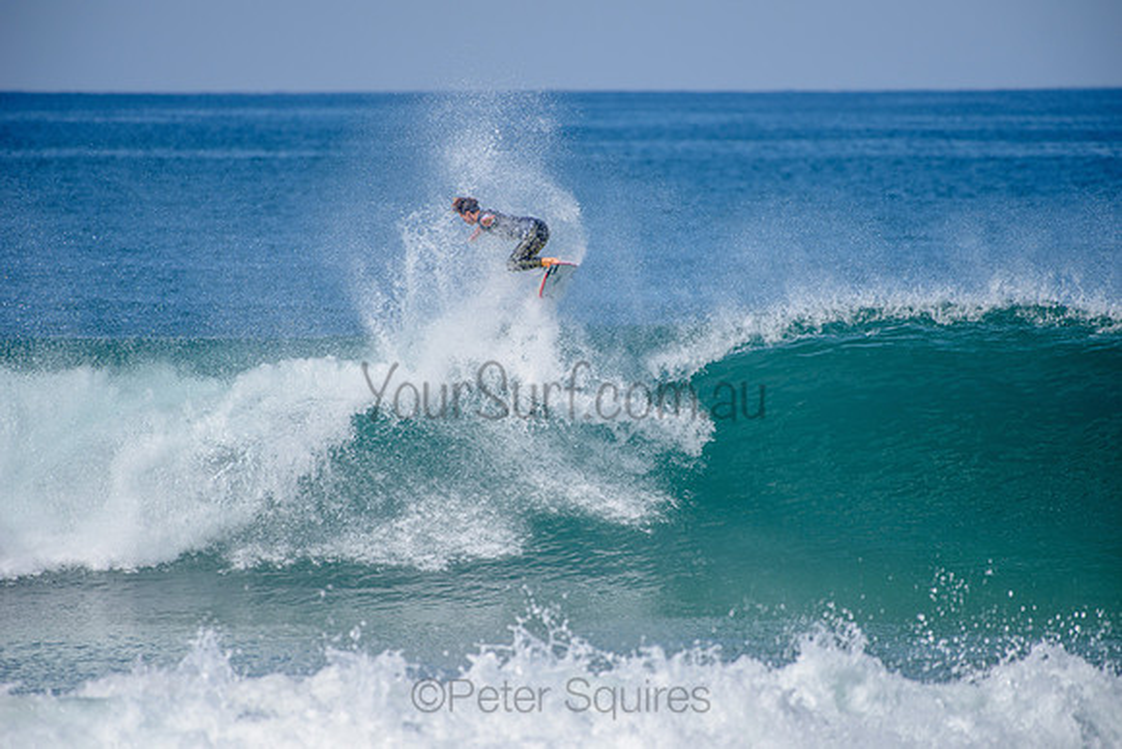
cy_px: 374
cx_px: 561
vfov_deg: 2.8
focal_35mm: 500
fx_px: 15586
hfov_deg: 4.1
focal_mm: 500
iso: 160
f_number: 5.6
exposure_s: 1/2000
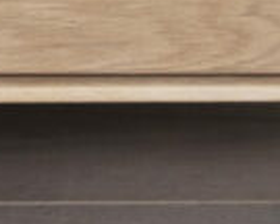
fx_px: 2806
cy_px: -946
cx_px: 367
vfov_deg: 4.0
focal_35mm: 339
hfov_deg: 5.7
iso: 320
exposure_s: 1/8
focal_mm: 42.2
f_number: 5.6
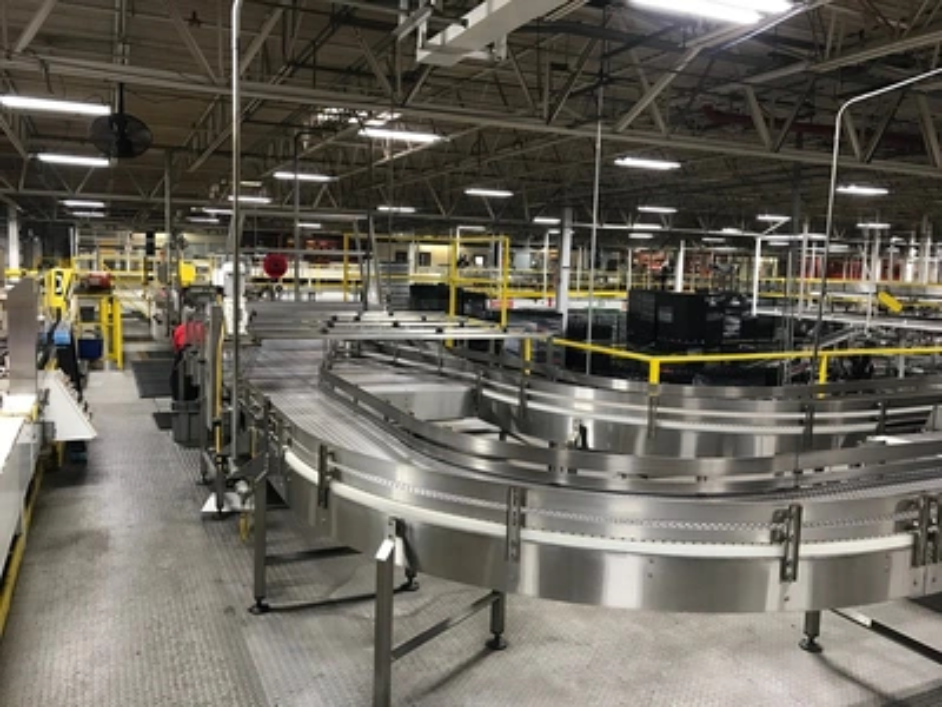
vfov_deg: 49.7
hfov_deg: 63.4
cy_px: 354
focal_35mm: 28
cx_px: 471
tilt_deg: -6.6
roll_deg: -2.1
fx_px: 762
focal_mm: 3.99
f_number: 1.8
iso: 40
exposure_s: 1/24
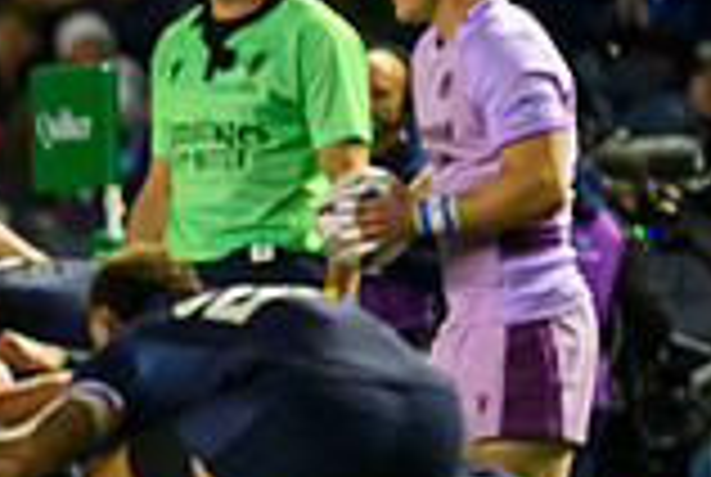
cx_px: -709
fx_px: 36725
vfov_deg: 0.7
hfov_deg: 1.1
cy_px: 211
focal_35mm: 1856
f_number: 2.8
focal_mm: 400
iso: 8000
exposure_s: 1/1600
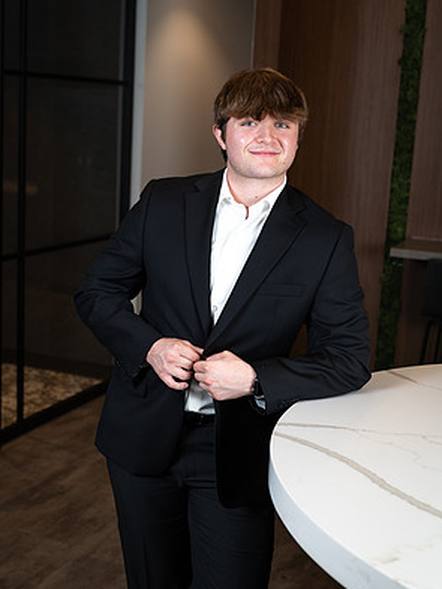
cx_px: 220
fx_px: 936
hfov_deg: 26.6
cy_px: 310
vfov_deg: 34.9
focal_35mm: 55
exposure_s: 1/125
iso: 100
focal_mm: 50
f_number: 4.5
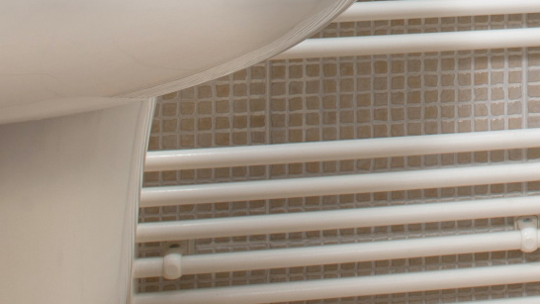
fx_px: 1689
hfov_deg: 16.3
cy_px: -242
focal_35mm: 118
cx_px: 853
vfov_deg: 9.7
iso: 200
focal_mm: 24
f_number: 11
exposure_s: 1/3
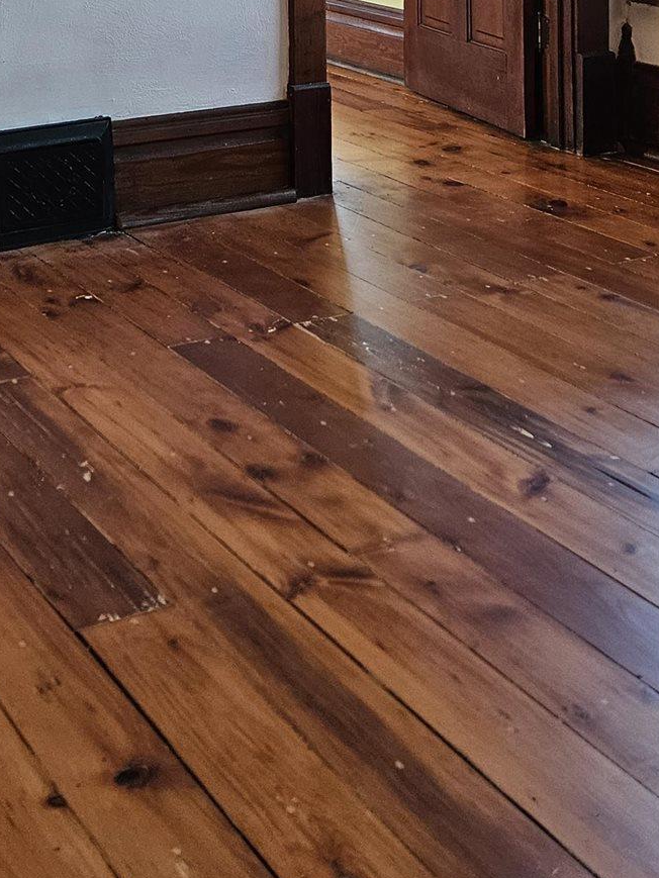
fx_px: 1548
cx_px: 183
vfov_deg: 27.8
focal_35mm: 61
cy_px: -178
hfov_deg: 23.8
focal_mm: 5.4
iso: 320
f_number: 1.8
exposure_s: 1/120
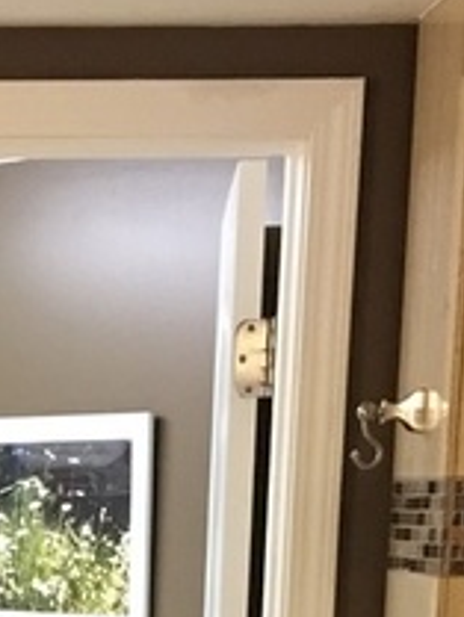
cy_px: 1293
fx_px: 2678
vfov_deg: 11.6
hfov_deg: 9.7
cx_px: -177
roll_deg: -0.6
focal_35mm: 150
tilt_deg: -16.1
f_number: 2.2
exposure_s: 1/15
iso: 64
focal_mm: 4.15
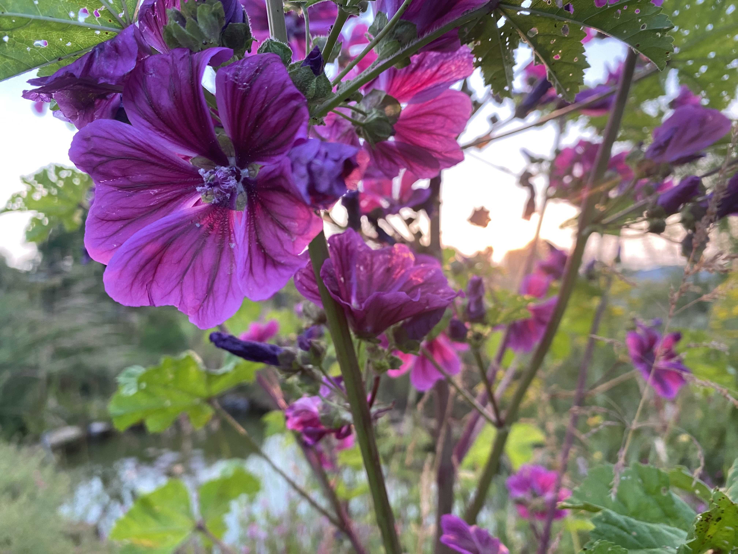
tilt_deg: -0.5
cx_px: 369
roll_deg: -0.3
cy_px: 277
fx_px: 533
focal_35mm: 25
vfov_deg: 54.9
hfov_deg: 69.4
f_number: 1.8
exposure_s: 1/75
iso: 125
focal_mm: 4.25
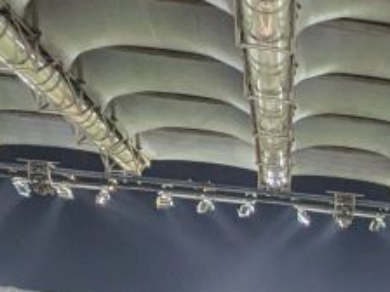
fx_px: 845
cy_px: 503
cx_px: 428
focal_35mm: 75
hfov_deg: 24.3
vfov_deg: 16.8
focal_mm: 1.83
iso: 121
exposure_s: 1/50
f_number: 2.2
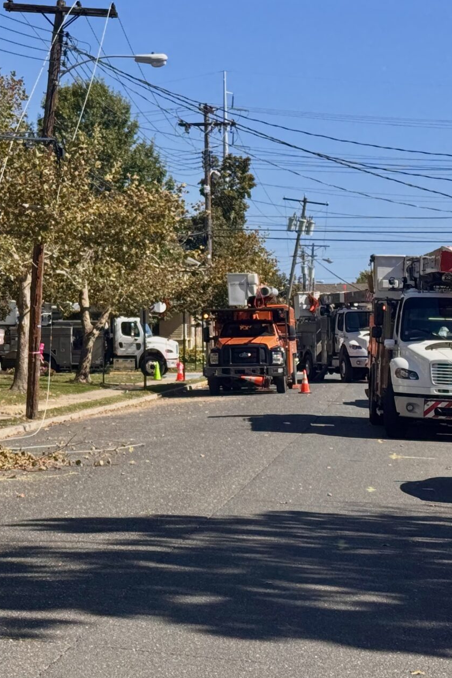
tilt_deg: +2.5
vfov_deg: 20.2
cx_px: 19
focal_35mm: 101
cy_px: 265
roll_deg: +0.5
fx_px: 1901
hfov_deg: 13.4
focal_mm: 6.76
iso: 64
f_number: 1.78
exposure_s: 1/3817
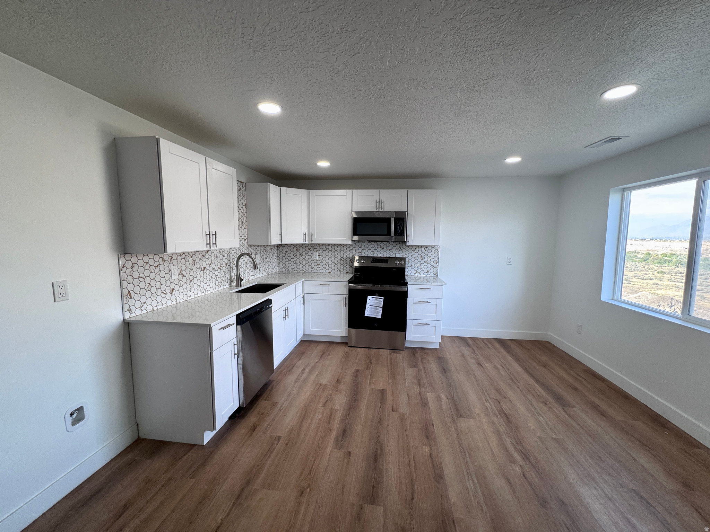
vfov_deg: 85.7
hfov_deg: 102.1
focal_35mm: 14
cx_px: 355
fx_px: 287
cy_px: 266
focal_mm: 2.22
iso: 100
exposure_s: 1/120
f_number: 2.2
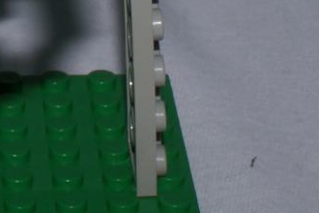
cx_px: -82
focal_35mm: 262
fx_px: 2321
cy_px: -311
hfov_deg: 7.8
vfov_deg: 5.1
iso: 100
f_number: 22
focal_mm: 30
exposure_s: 1/60
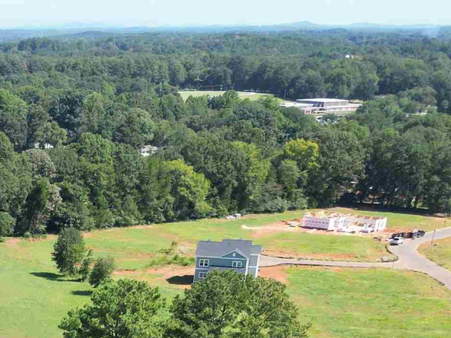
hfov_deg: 23.1
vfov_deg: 16.7
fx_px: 1016
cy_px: 542
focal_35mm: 78
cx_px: -74
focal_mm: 6.72
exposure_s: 1/1250
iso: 120
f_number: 1.7
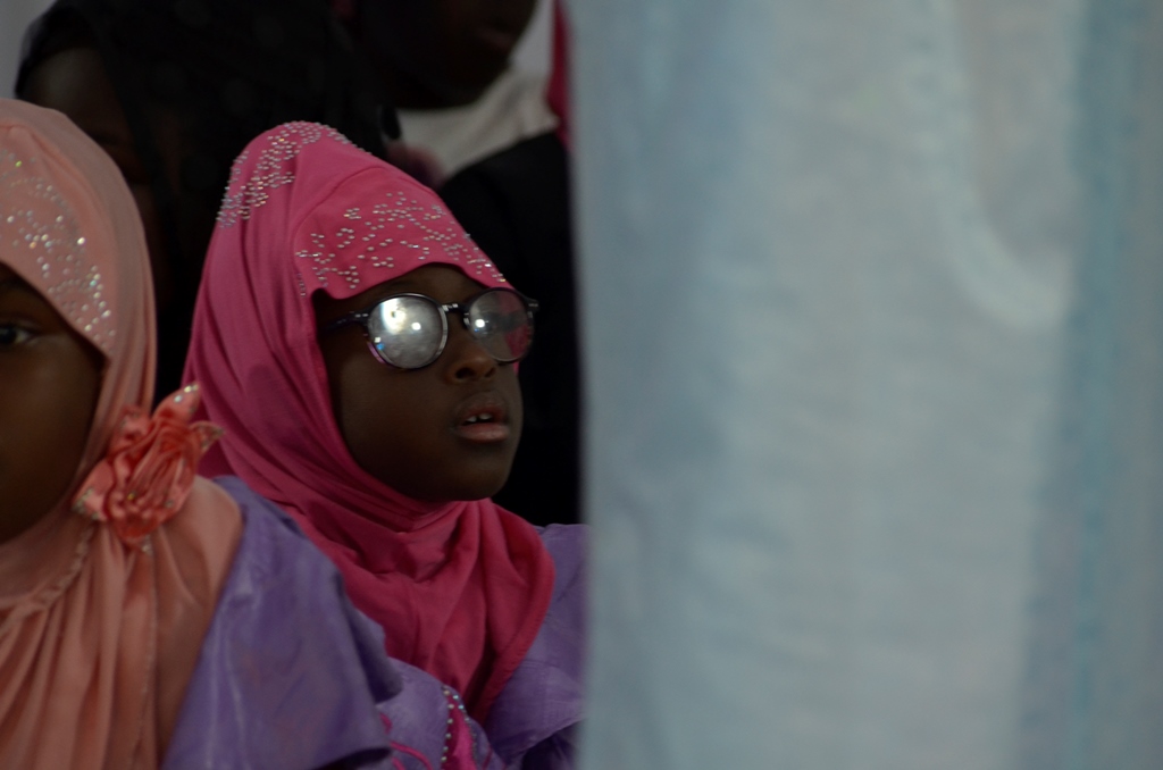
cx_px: 582
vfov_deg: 5.4
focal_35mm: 255
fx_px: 8220
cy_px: 385
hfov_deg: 8.1
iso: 640
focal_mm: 170
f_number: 4.5
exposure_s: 1/50
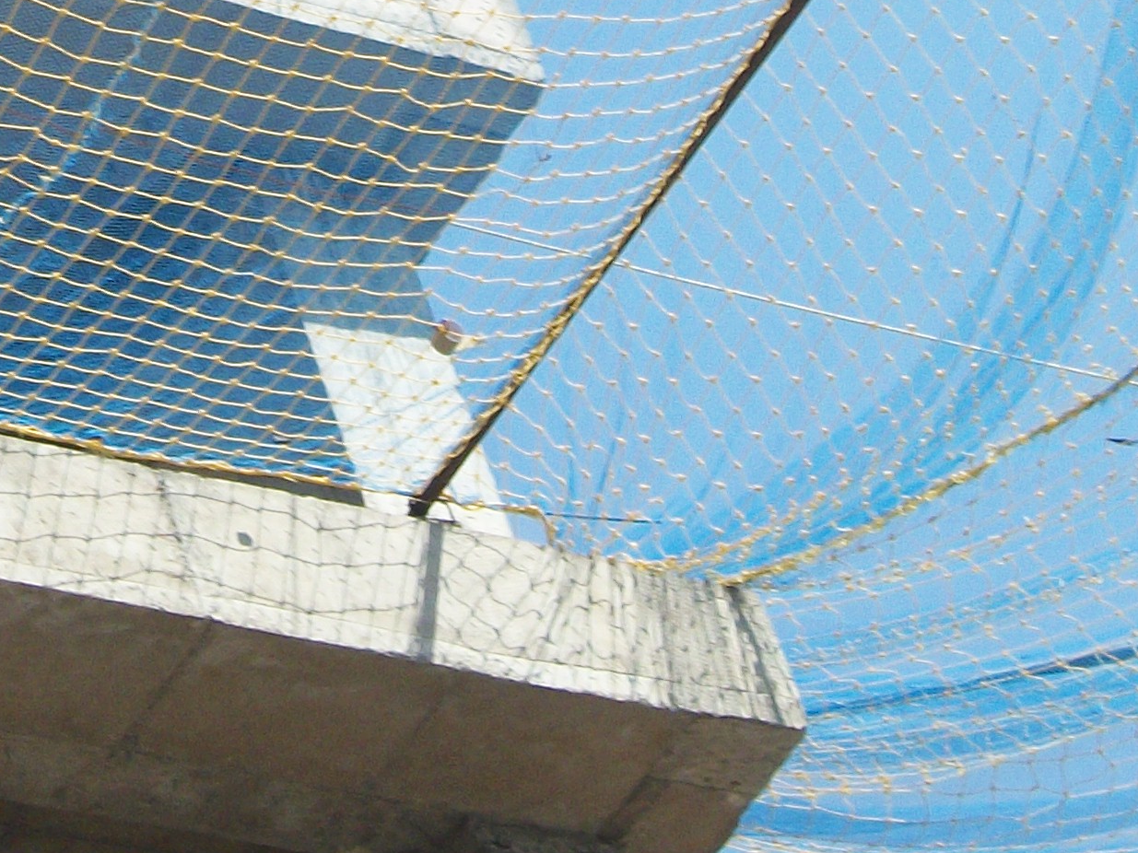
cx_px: 52
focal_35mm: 162
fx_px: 5325
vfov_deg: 9.0
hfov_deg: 12.1
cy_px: -296
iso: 80
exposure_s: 1/80
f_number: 11.2
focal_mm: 8.8
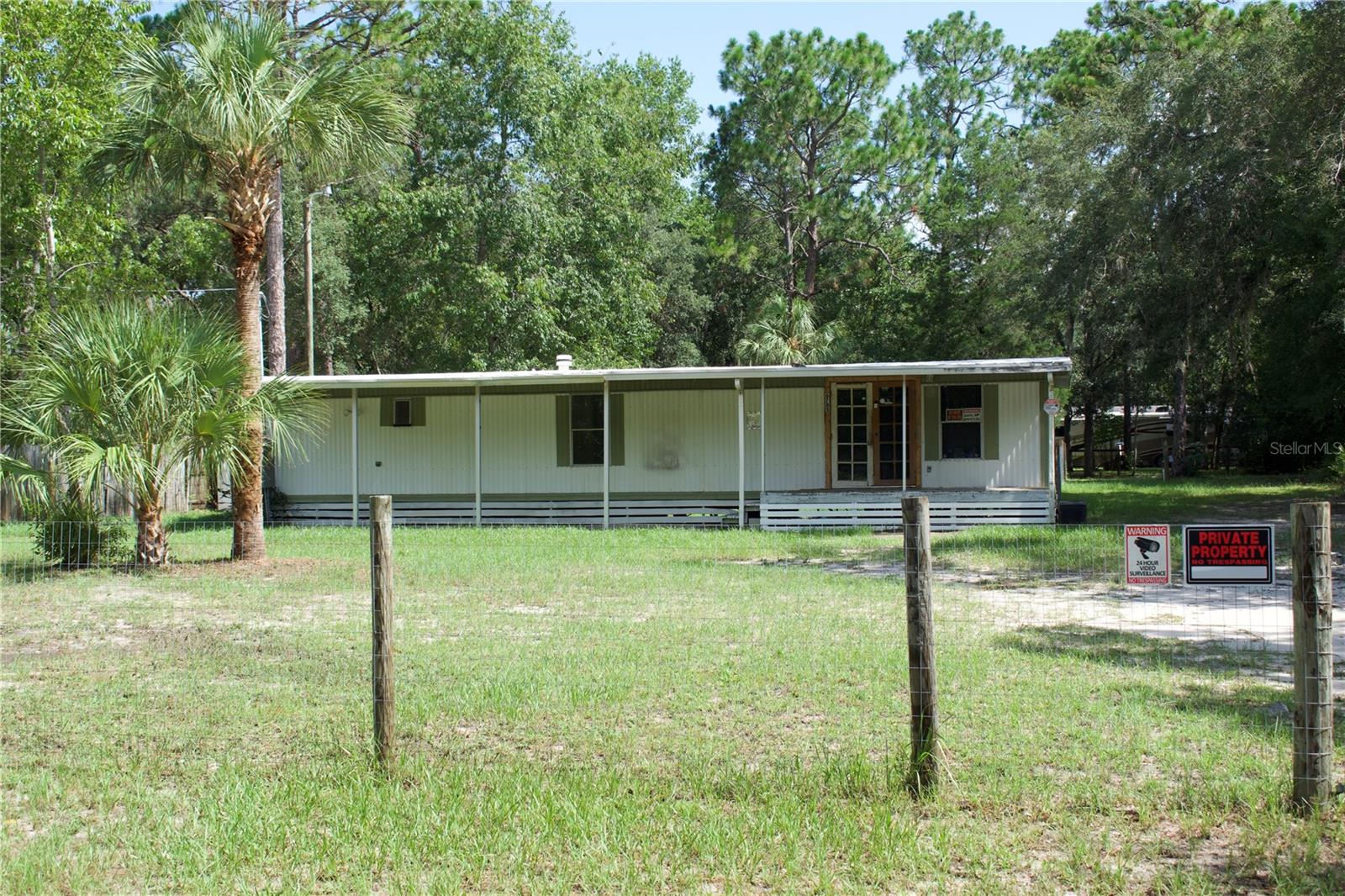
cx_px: 672
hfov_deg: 43.6
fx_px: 1681
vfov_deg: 29.9
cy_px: 448
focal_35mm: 45
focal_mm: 30
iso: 160
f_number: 8
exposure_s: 1/250
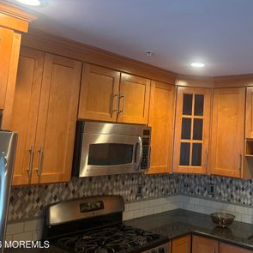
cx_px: 189
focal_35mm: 39
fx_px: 322
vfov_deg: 42.6
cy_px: 98
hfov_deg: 41.6
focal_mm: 5.96
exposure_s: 1/60
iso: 200
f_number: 1.6
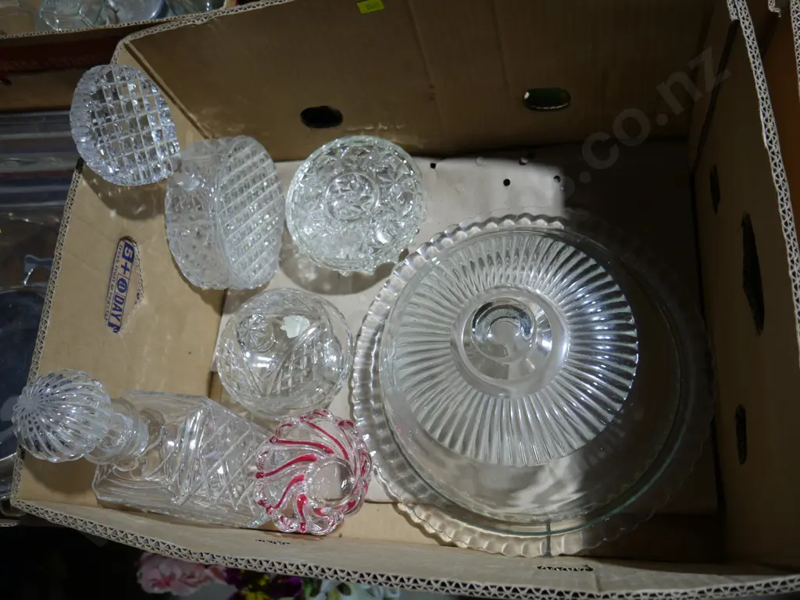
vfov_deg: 49.8
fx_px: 647
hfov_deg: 63.4
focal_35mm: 28
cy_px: 300
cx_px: 400
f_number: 3.5
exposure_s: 1/60
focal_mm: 14
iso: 200
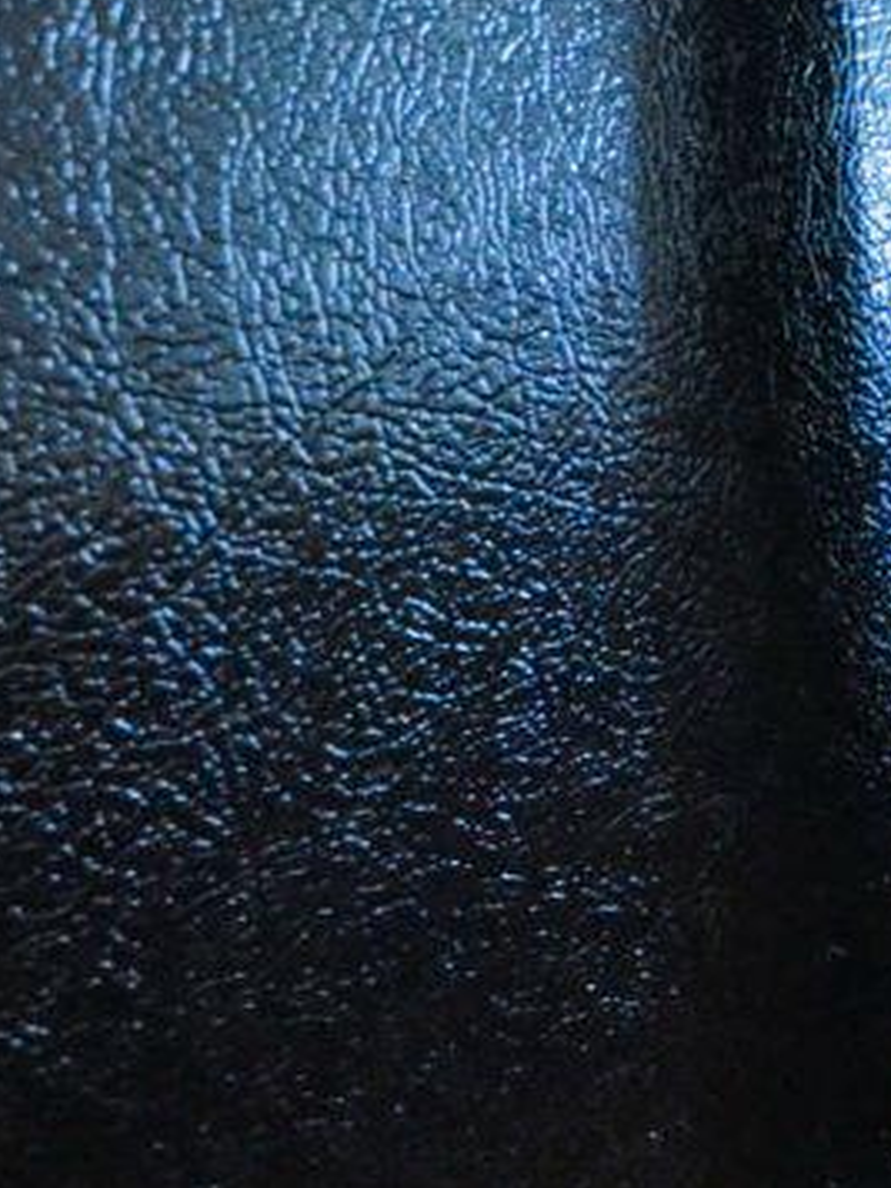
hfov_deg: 11.3
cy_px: 142
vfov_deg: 23.0
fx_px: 2849
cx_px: 2646
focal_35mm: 83
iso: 3200
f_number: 8
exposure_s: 1/8
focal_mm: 10
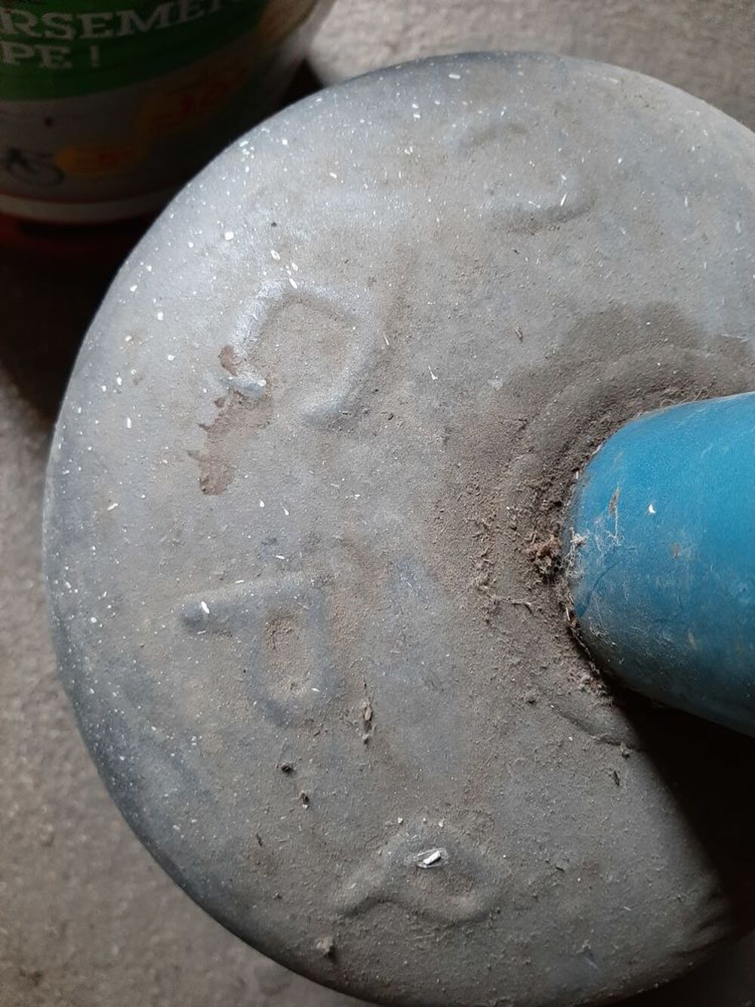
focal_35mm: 26
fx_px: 756
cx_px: 378
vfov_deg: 67.3
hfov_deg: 53.1
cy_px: 504
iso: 160
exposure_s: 1/25
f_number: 1.7
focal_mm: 3.93
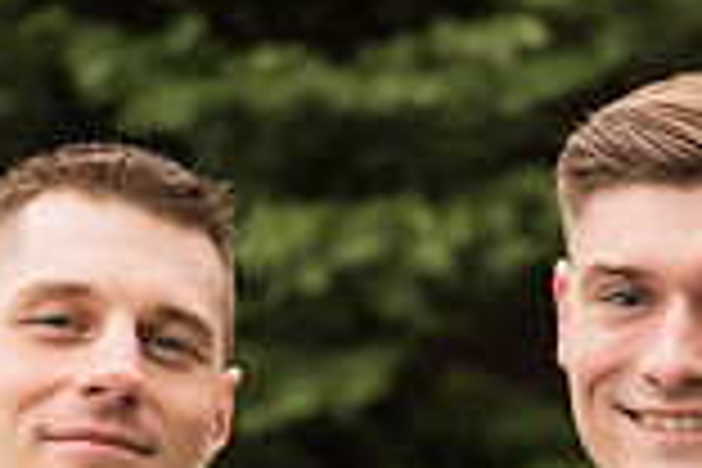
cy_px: 632
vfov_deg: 9.0
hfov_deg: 13.8
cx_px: 387
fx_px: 2905
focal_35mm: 149
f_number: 2.8
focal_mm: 40
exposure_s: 1/4000
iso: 560
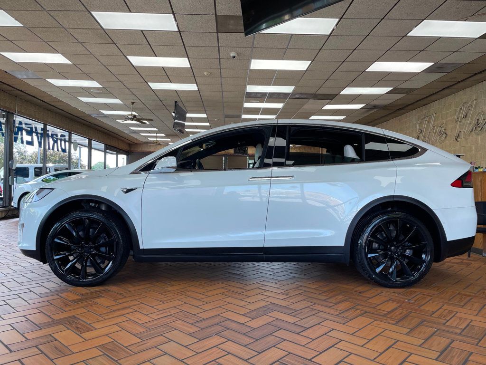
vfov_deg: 53.1
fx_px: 365
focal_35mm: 26
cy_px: 182
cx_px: 243
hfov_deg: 67.3
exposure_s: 1/282
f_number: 1.6
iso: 32
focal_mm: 4.2
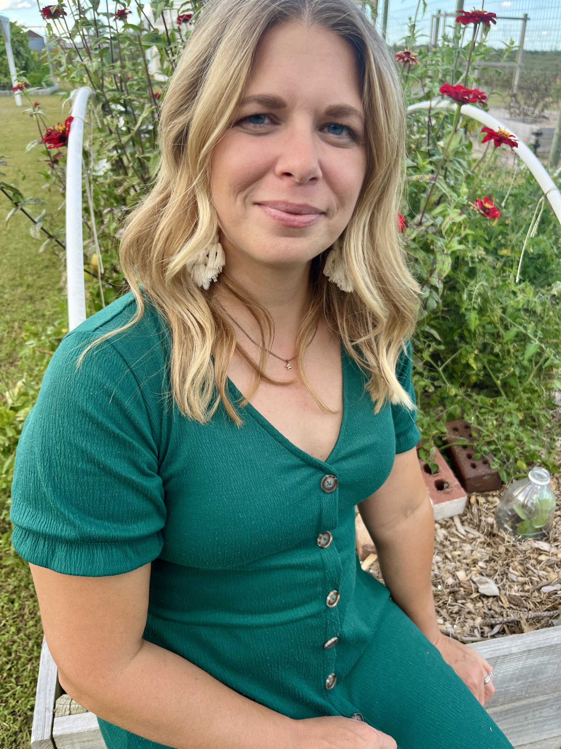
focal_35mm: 26
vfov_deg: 67.3
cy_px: 374
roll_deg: -1.0
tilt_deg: -28.2
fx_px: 562
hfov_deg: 53.1
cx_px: 280
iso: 50
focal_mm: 5.1
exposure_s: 1/532
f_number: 1.6
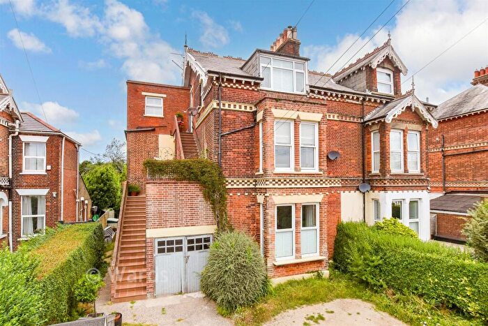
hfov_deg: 100.4
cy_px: 163
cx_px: 244
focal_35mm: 15
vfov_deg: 77.4
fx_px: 203
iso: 200
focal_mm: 10
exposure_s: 1/125
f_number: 8
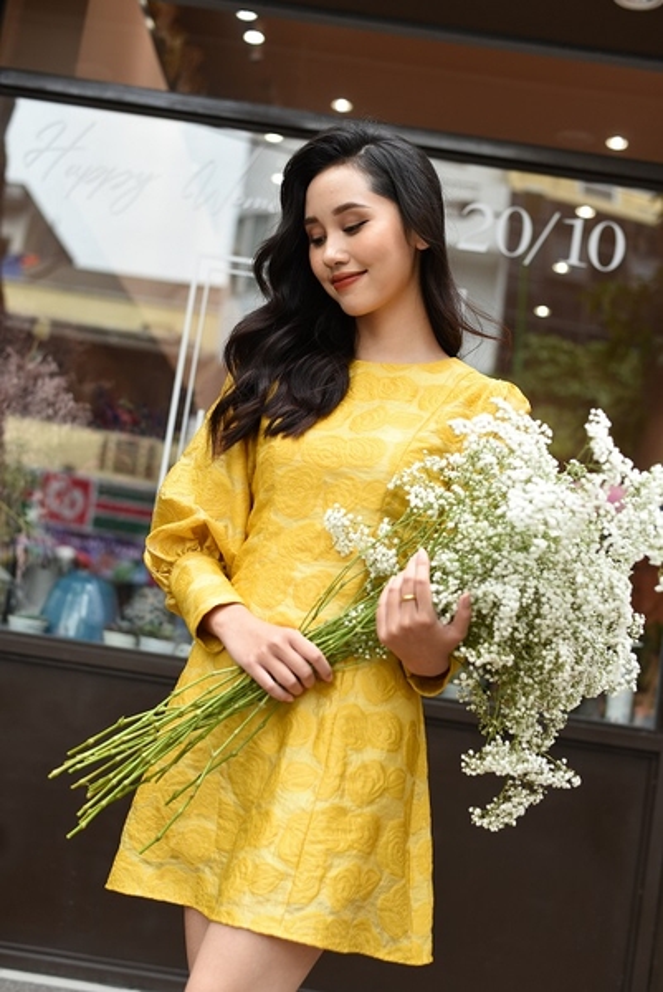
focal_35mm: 50
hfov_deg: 27.0
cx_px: 332
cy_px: 496
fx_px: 1379
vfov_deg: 39.6
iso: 320
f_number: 3.5
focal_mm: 50
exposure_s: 1/500
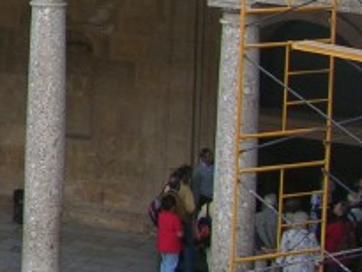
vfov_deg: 8.4
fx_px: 1831
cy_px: -74
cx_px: -484
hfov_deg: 10.0
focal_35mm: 175
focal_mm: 8.9
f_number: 4
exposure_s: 1/83.3
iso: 50
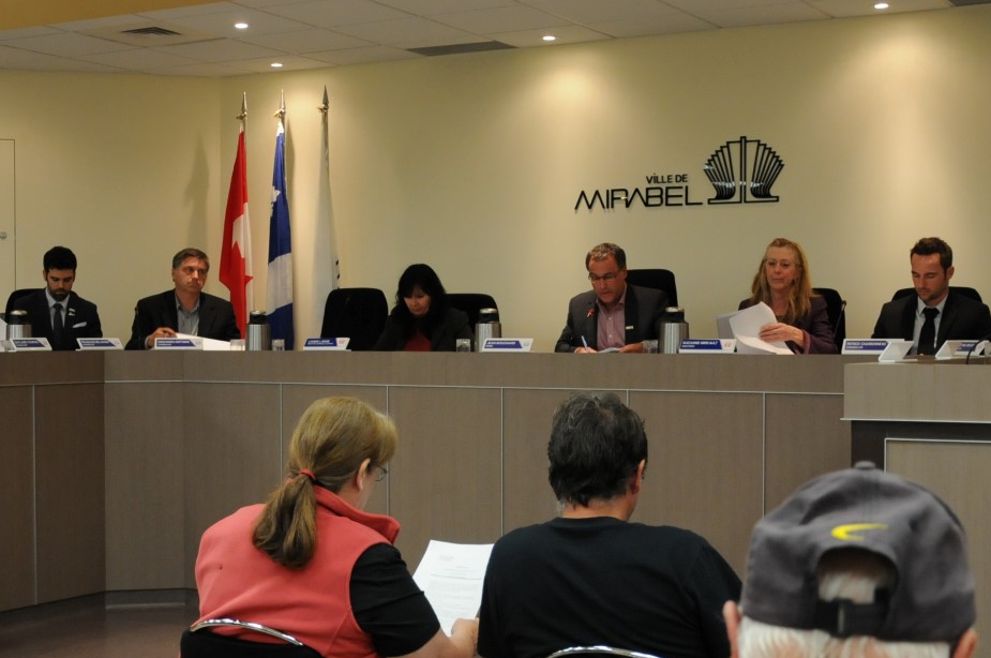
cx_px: 434
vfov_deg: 23.3
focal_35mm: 58
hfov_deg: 34.5
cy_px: 369
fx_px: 1594
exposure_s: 1/60
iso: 1000
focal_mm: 22
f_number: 3.8
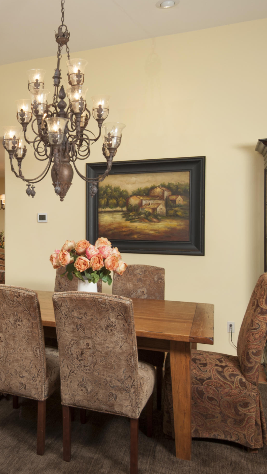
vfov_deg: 61.0
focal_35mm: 32
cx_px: 31
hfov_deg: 34.8
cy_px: 238
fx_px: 403
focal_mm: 20
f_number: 8
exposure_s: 1/50
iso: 400
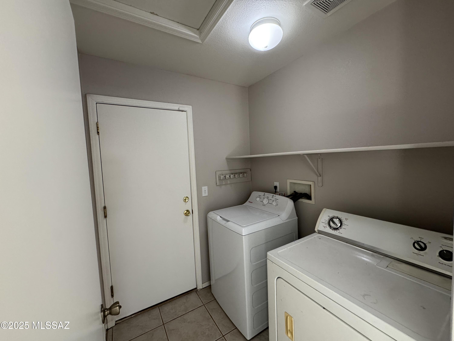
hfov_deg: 102.1
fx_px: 184
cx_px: 227
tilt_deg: -3.8
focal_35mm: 14
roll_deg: +2.1
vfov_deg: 85.7
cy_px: 170
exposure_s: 1/60
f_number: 2.2
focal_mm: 2.22
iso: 320
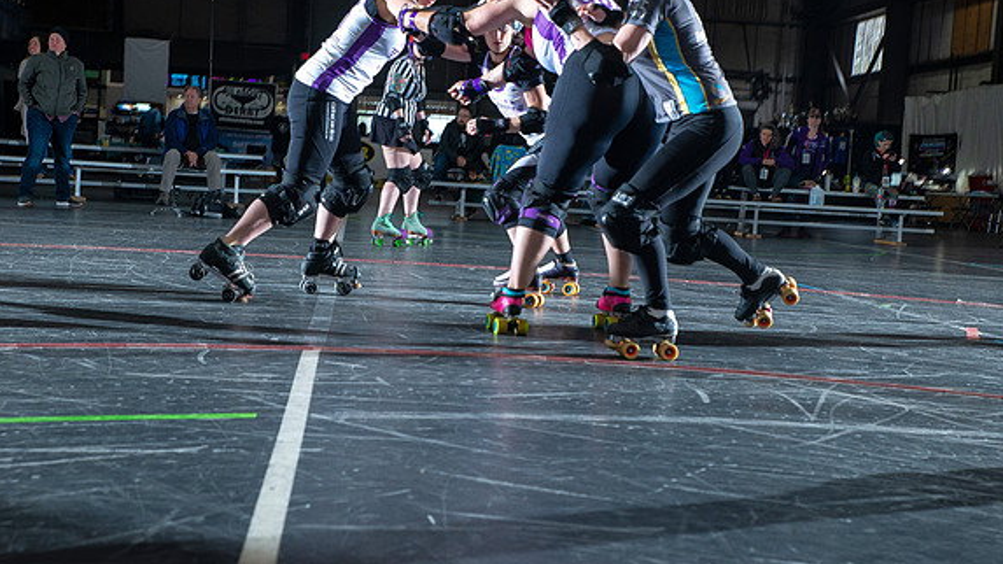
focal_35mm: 53
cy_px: 244
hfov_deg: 39.2
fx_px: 1409
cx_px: 504
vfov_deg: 22.6
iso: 800
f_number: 7.1
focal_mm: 50
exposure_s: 1/160
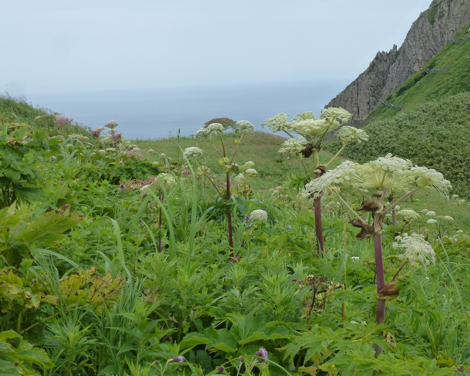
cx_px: 261
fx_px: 1057
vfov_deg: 20.1
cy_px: 156
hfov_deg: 25.1
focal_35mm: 76
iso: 160
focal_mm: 10.1
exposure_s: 1/400
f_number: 4.4
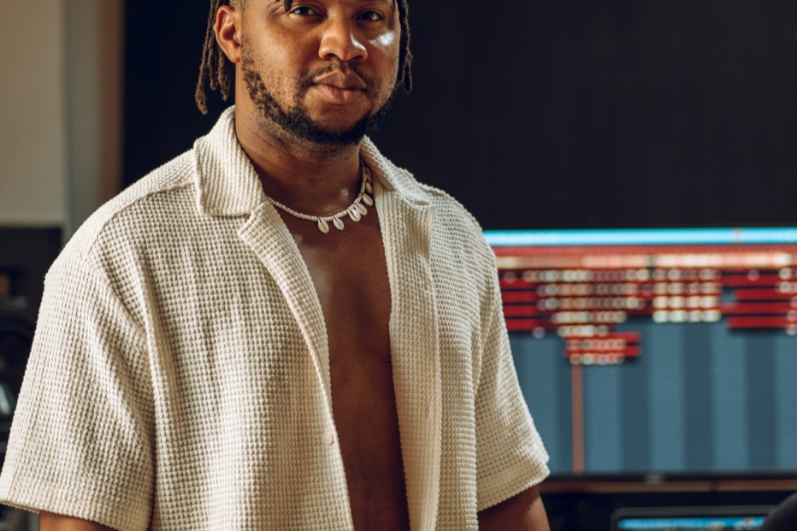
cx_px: 468
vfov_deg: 9.4
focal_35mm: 146
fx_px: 3231
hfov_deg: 14.1
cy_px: 195
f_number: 1.8
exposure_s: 1/200
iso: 2000
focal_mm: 85
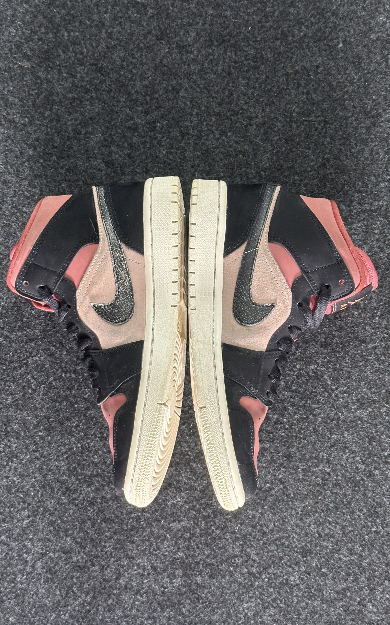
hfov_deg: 25.3
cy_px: 312
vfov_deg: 39.6
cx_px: 189
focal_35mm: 51
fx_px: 867
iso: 250
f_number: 1.78
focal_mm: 6.86
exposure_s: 1/50
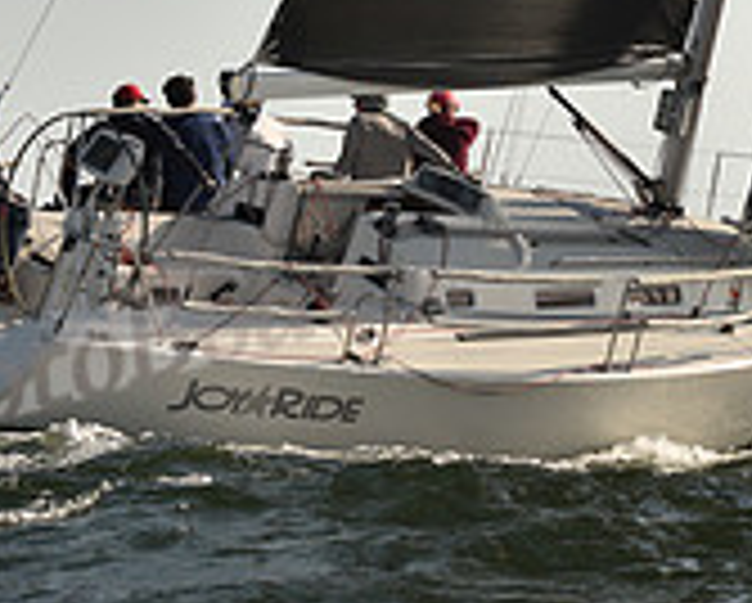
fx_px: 5080
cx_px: 711
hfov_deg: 8.4
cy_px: 47
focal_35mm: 228
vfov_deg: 6.8
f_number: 5.6
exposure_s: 1/800
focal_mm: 70
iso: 250
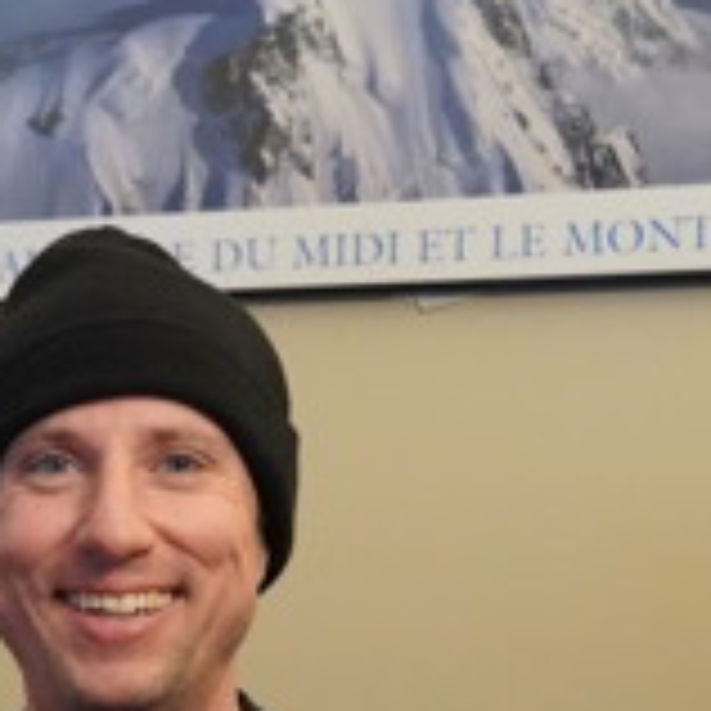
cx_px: 76
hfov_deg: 15.3
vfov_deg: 15.2
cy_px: 760
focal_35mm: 112
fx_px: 2609
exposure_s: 1/125
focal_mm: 29
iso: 6400
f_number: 4.5
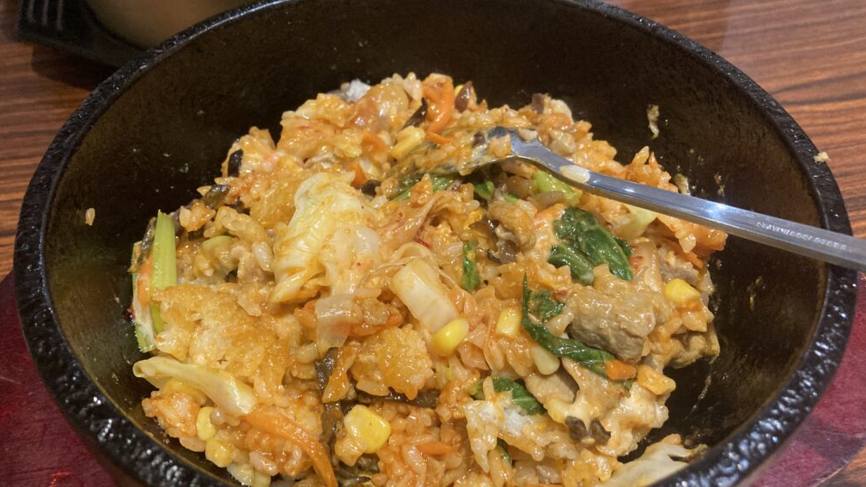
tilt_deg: -48.5
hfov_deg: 62.6
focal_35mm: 31
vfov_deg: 37.8
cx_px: 431
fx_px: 712
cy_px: 254
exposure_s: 1/40
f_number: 1.8
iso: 400
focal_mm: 3.99
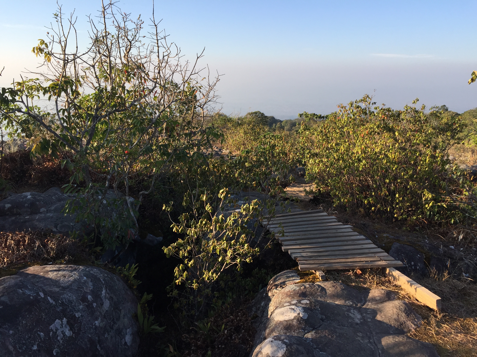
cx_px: 238
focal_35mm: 29
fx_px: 400
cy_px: 178
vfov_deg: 48.2
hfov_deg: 61.7
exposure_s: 1/842
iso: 32
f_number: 2.2
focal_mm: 4.15
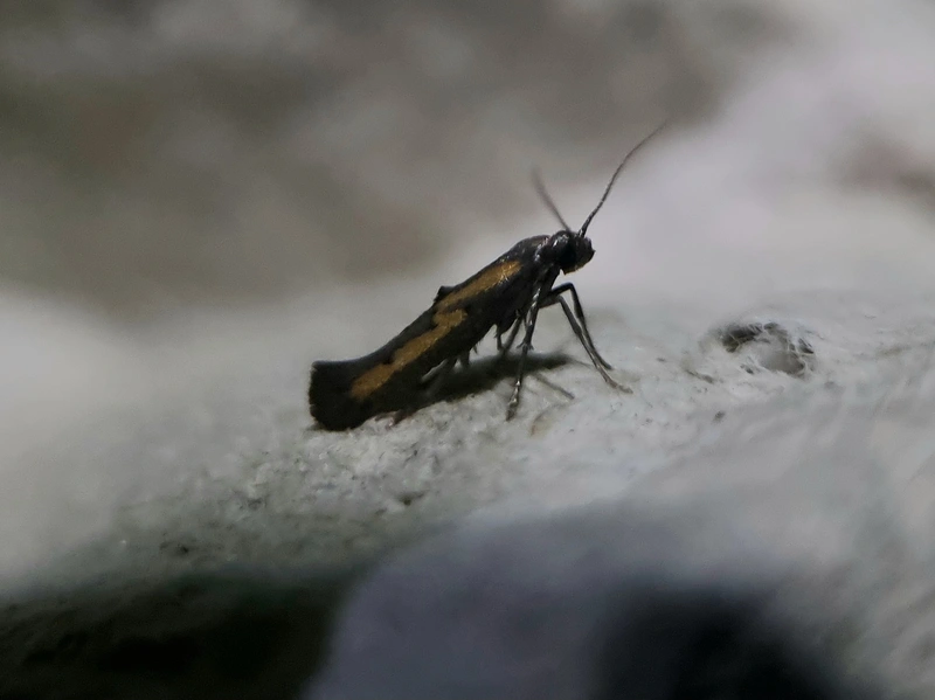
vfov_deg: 53.0
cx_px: 468
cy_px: 350
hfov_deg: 67.3
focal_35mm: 26
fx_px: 702
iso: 640
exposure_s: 1/17
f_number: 1.8
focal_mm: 5.4
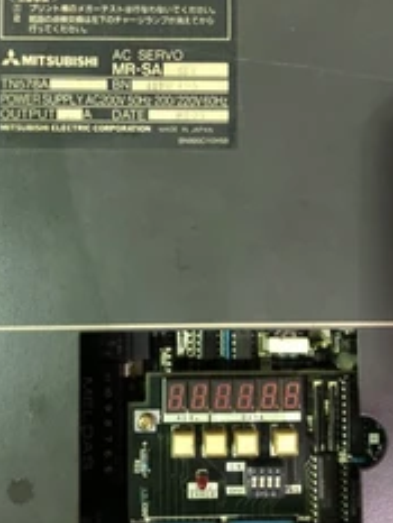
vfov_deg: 39.5
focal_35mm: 48
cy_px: 211
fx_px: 726
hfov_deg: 30.3
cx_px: 186
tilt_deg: -82.7
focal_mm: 4
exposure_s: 1/9
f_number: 1.8
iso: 100
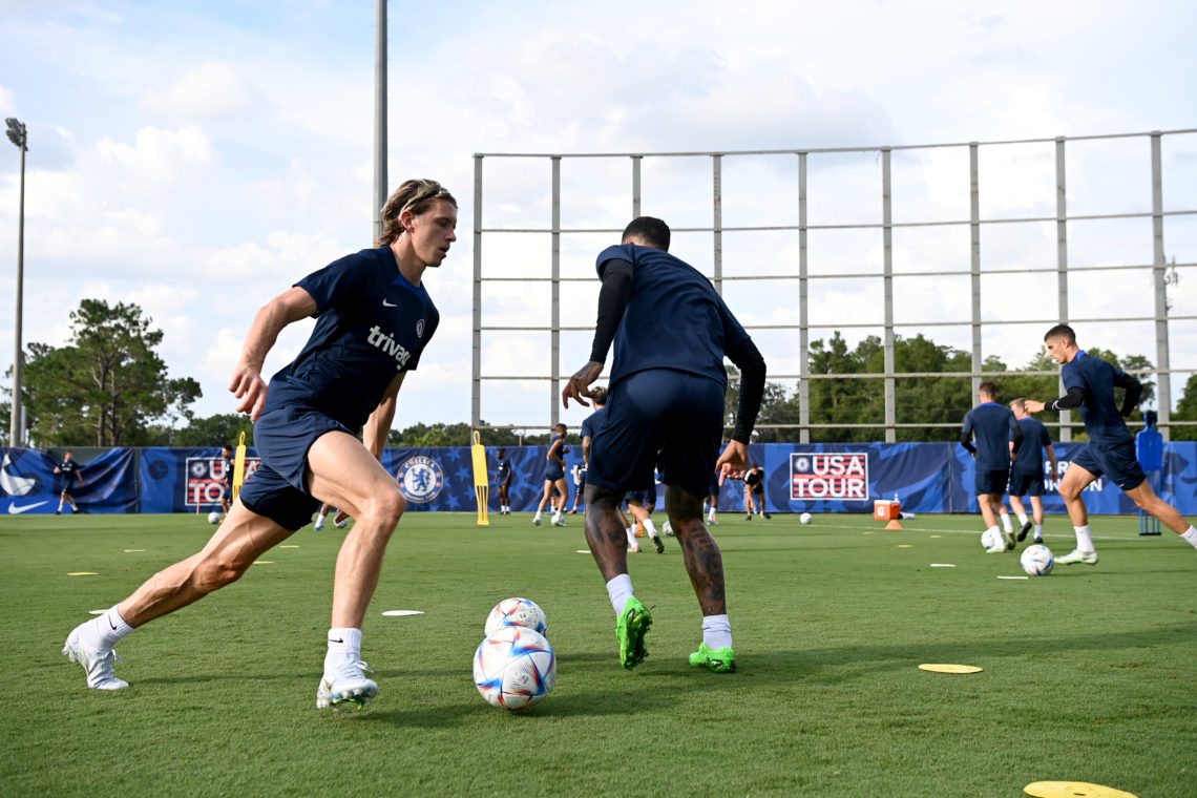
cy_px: 399
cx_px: 598
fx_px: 1263
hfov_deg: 50.7
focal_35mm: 38
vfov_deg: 35.1
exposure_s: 1/1000
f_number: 5.6
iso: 200
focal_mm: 38
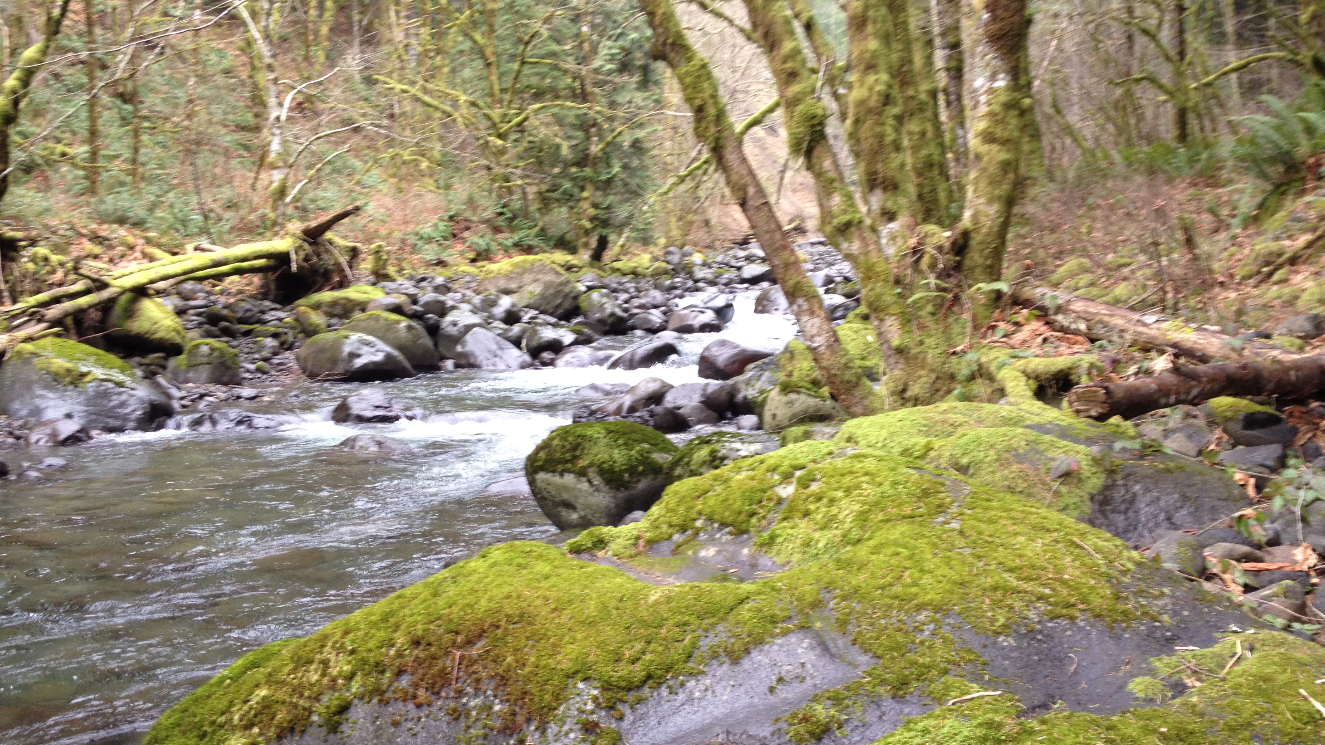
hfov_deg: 51.6
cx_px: 663
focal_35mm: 39
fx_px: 1370
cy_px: 403
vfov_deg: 30.4
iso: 100
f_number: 2.4
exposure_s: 1/20
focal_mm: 4.28
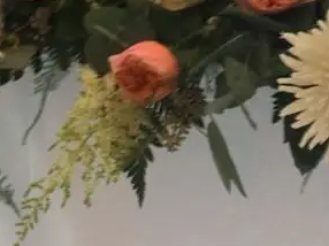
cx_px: 263
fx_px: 988
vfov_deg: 14.2
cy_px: 62
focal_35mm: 104
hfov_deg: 18.7
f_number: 2.2
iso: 40
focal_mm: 4.15
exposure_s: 1/33
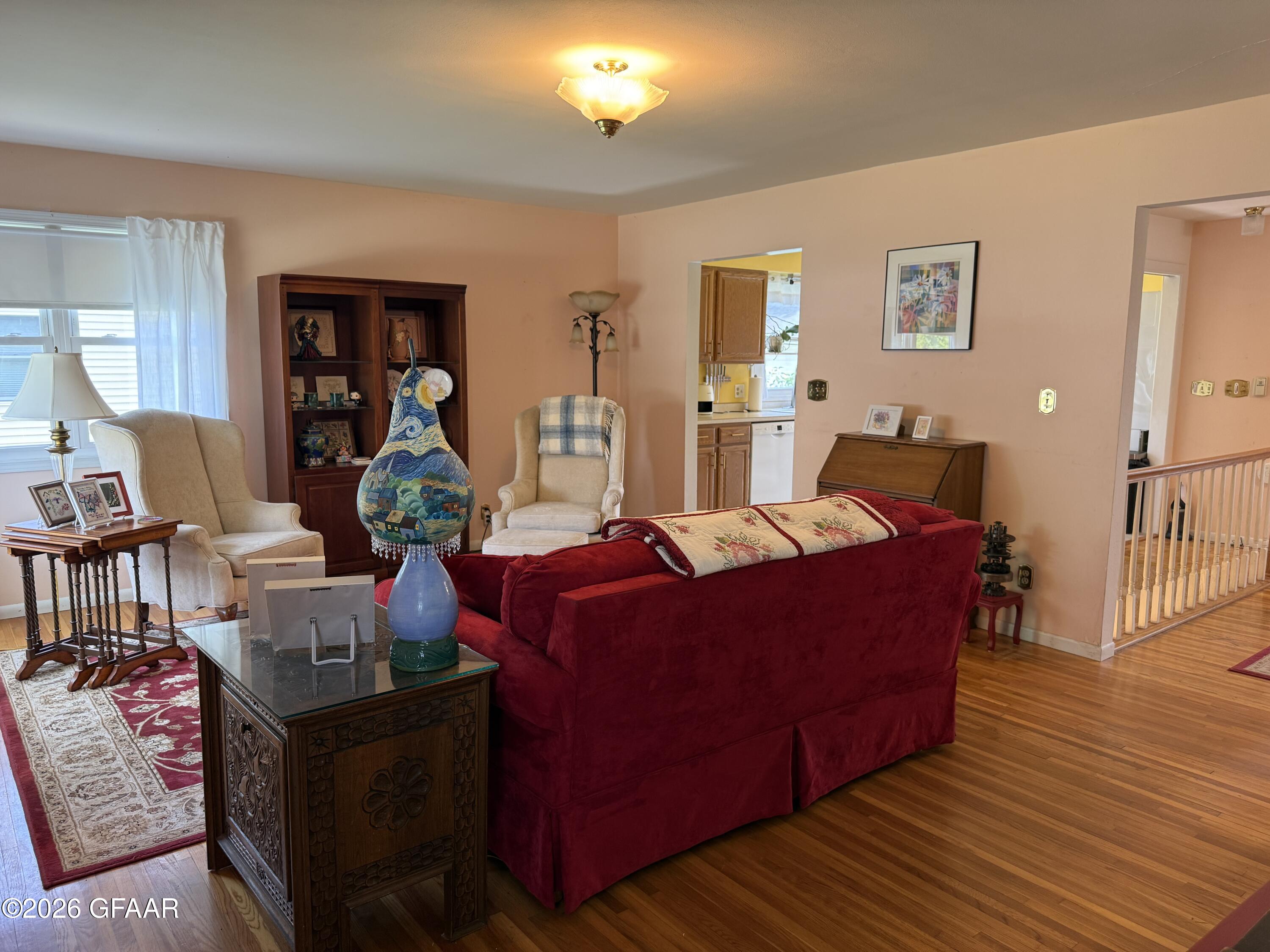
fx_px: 881
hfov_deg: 71.6
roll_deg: +0.2
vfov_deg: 56.8
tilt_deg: -7.8
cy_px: 476
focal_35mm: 24
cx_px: 635
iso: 125
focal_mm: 6.76
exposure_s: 1/60
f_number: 1.78
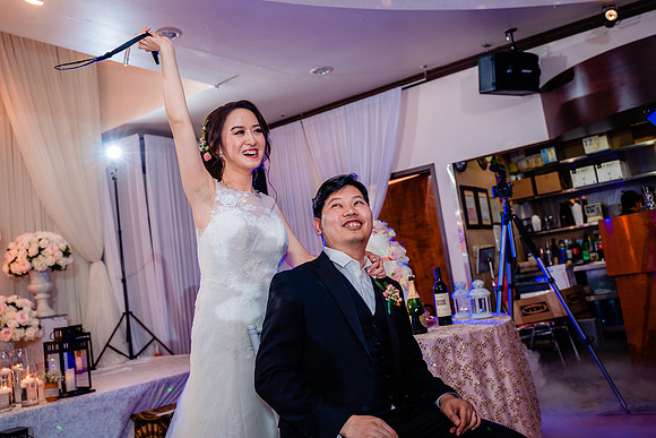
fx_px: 595
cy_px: 182
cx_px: 328
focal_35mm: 33
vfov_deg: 40.2
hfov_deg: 57.7
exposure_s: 1/160
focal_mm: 28
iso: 1000
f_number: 3.5
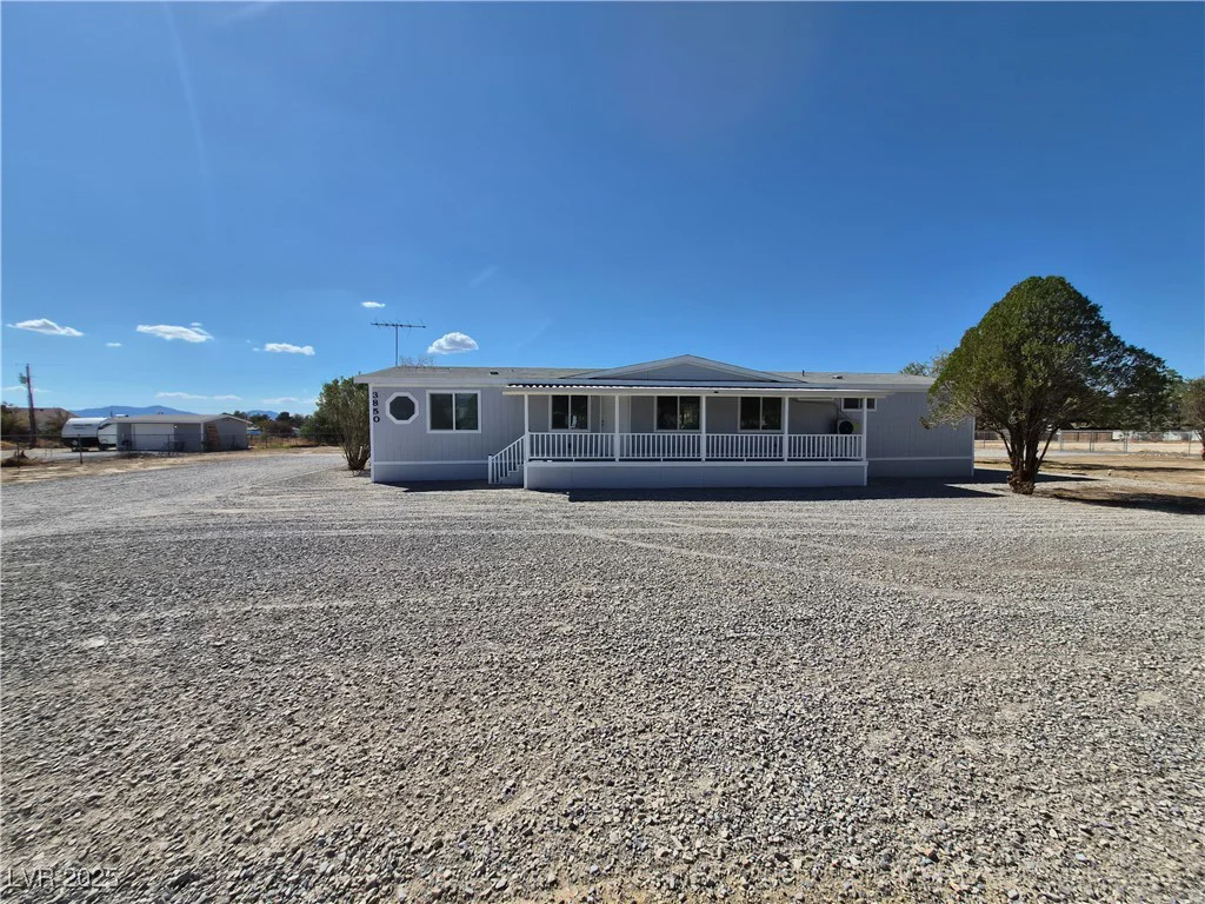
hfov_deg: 106.2
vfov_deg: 89.9
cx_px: 602
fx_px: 453
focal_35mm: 13
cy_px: 452
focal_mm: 1.7
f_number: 2.2
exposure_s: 1/2216
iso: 25
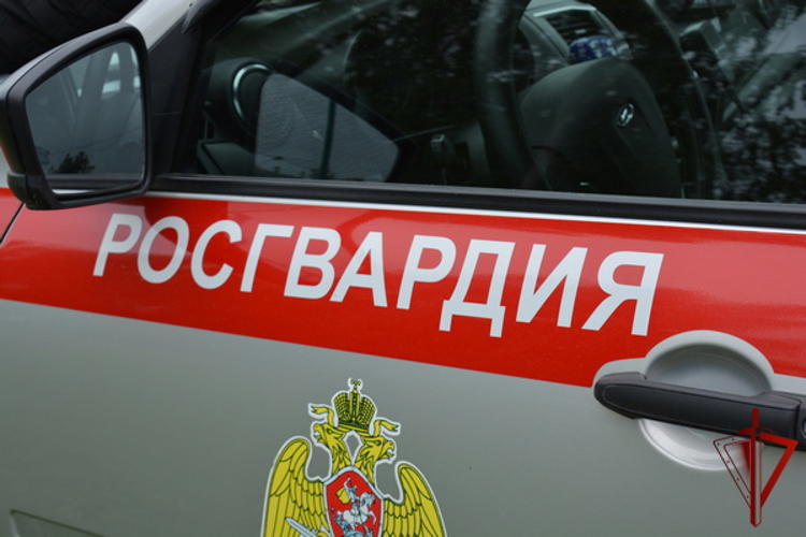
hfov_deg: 24.6
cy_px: 268
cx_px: 403
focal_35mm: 82
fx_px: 1847
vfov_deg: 16.6
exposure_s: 1/200
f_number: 7.1
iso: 200
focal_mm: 55
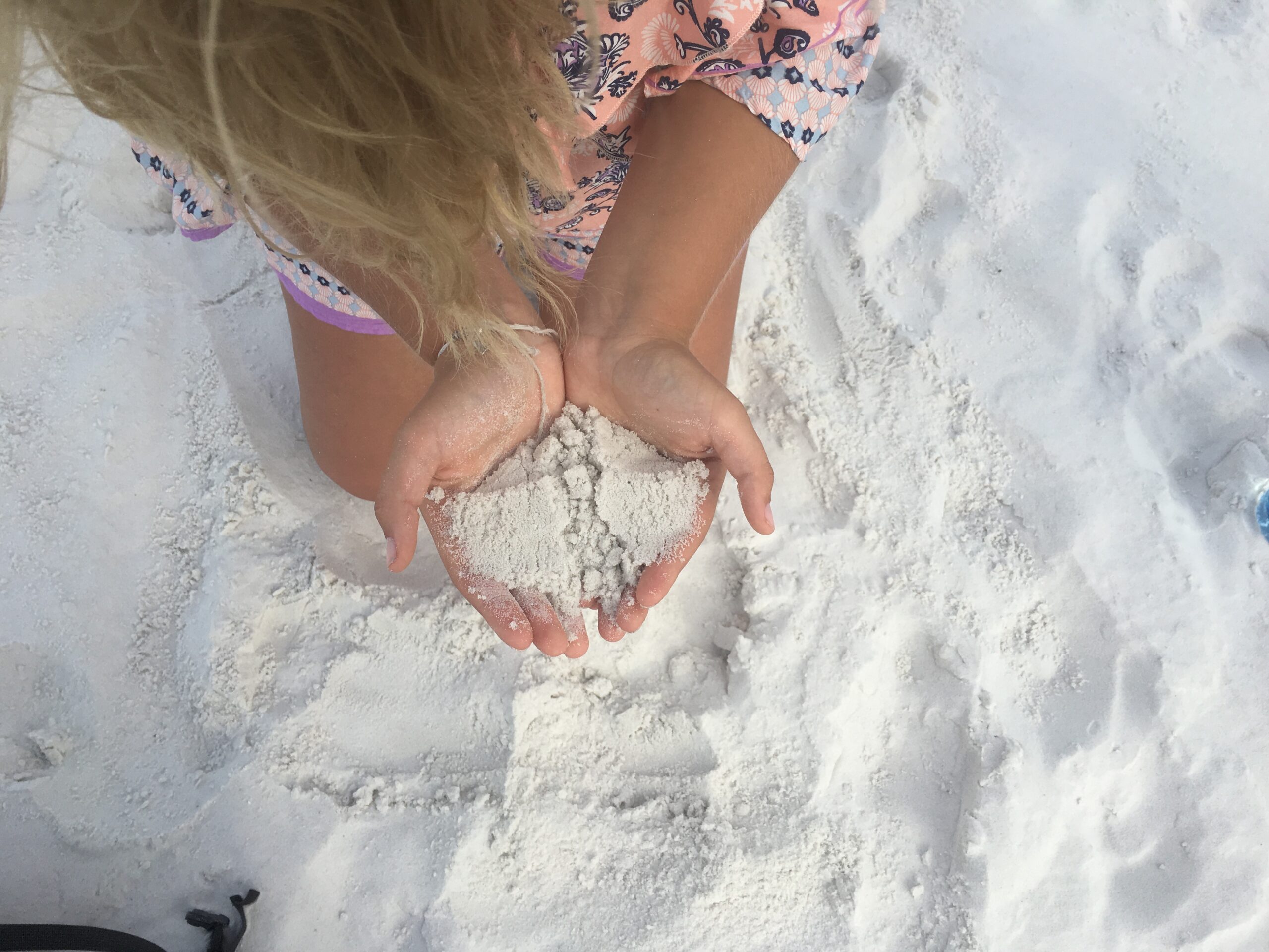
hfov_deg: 61.7
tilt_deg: -64.2
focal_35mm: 29
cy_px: 476
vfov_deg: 48.2
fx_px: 1063
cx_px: 634
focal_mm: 4.15
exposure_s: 1/1131
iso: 25
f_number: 2.2
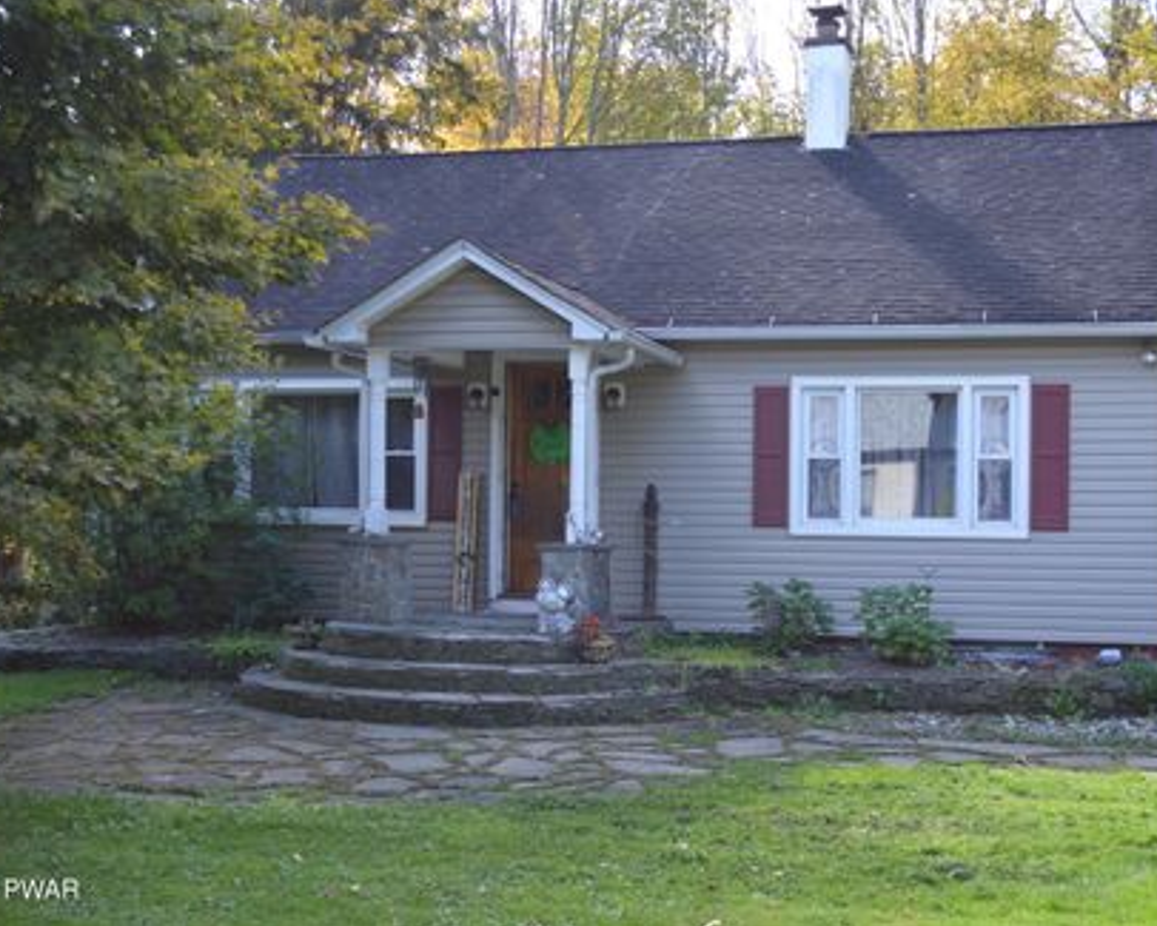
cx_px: 627
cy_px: 459
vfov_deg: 33.4
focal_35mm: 45
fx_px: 1541
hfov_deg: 41.1
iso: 250
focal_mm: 26
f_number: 5.6
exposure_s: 1/125
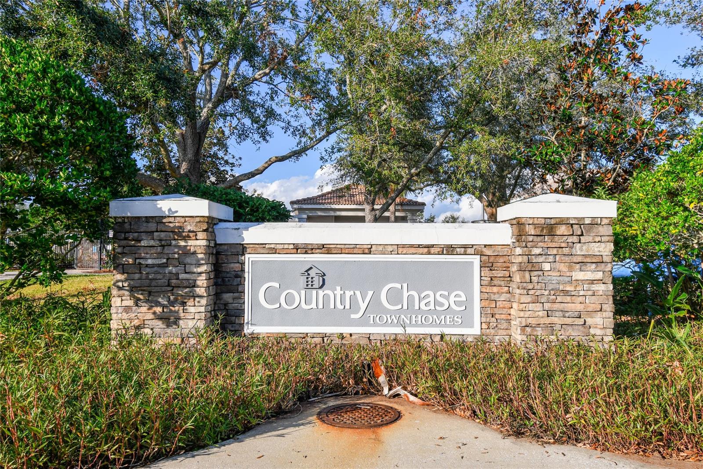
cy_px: 234
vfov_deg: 43.6
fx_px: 586
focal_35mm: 30
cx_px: 352
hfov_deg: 61.9
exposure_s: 1/125
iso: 100
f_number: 7.1
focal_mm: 20
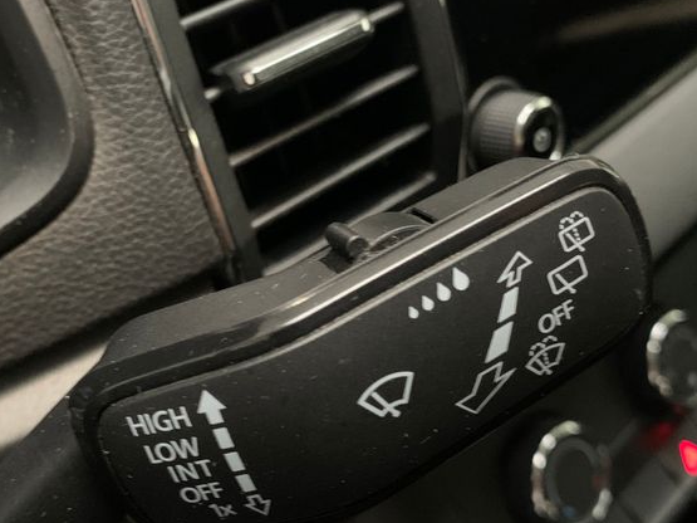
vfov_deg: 30.3
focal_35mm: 48
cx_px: 338
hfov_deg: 39.7
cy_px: 255
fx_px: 966
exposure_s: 1/17
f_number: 1.8
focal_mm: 4.25
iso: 800
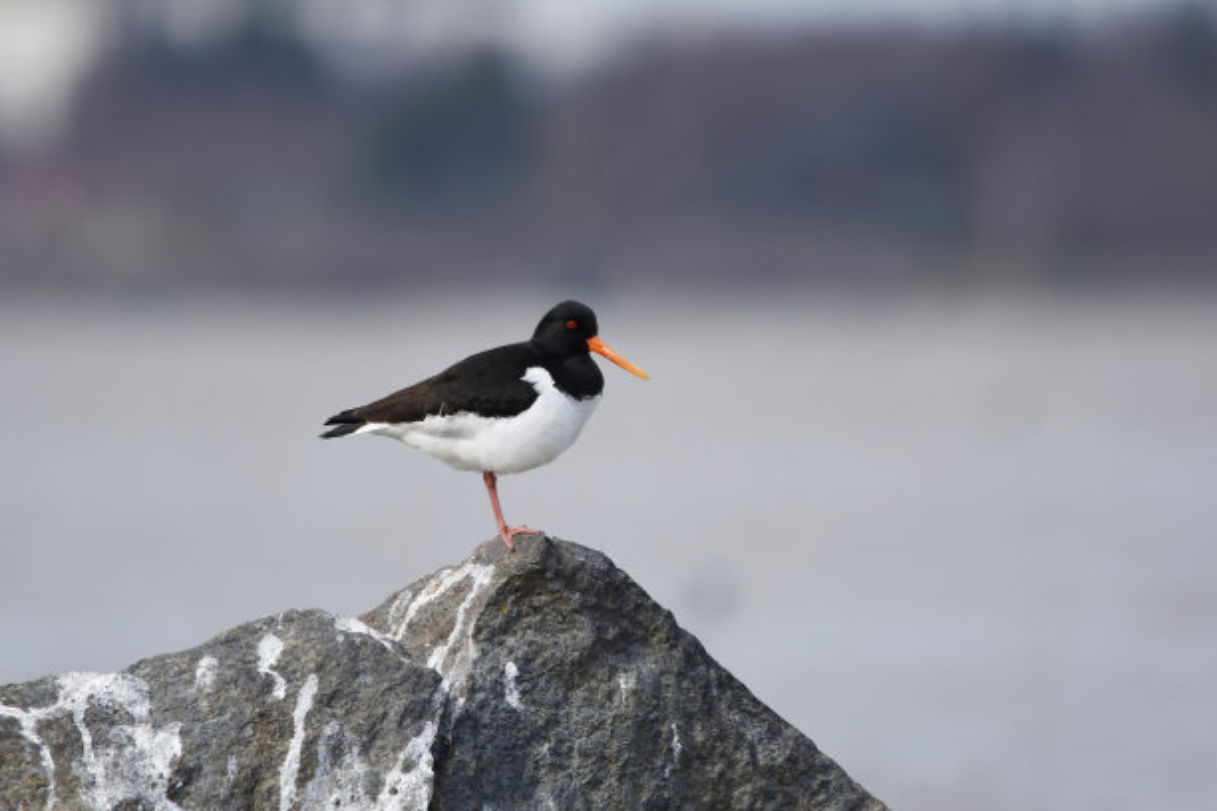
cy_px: 406
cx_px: 608
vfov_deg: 1.5
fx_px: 30423
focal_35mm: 900
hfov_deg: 2.3
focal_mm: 600
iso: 180
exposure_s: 1/1000
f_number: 6.3
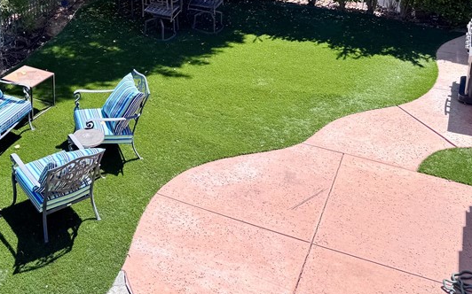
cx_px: 72
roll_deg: +1.3
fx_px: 630
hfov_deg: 38.9
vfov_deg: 24.7
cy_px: -20
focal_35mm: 49
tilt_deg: -17.8
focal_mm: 6.76
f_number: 1.78
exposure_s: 1/1215
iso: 80
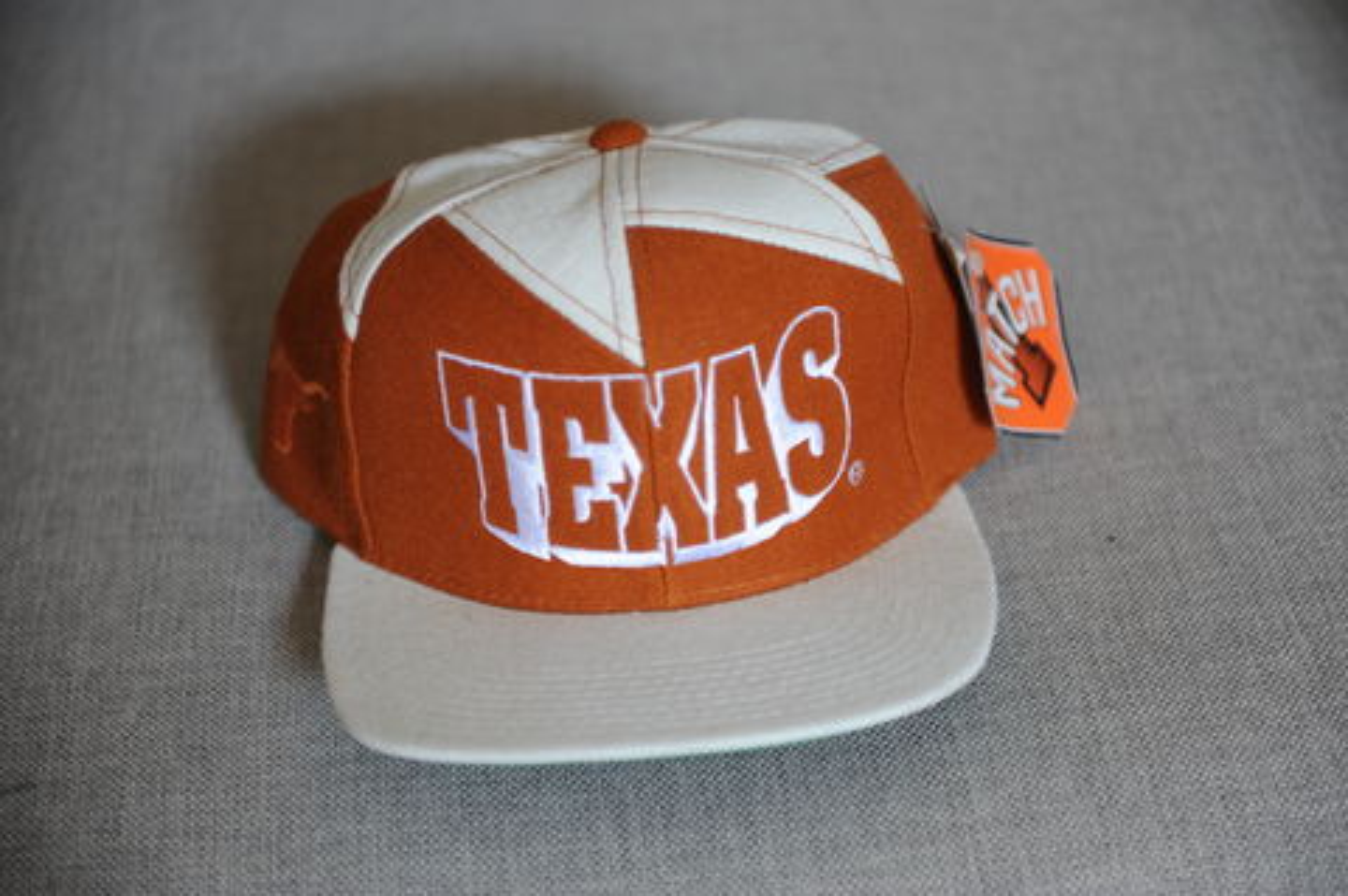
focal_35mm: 70
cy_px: 448
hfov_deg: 28.9
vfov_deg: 19.4
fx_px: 2618
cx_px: 674
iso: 200
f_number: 2.8
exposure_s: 1/13
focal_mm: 70
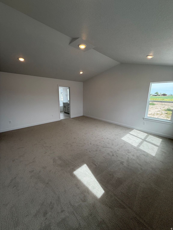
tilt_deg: -12.3
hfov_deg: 85.7
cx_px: 86
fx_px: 93
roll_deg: -1.0
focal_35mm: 14
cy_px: 115
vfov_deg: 102.1
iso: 50
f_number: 2.2
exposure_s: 1/172
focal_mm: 2.22
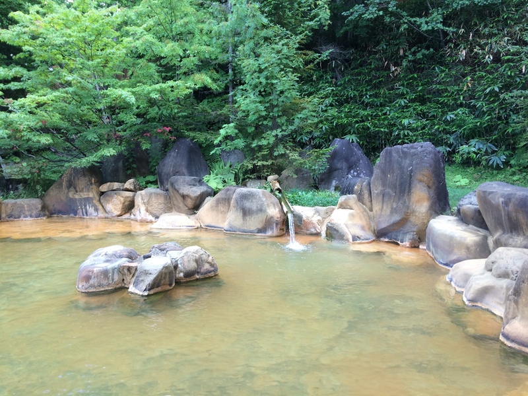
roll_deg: -0.7
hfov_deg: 61.7
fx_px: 442
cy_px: 198
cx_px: 264
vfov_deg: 48.2
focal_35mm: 29
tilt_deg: -5.4
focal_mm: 4.15
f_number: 2.2
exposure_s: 1/120
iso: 40
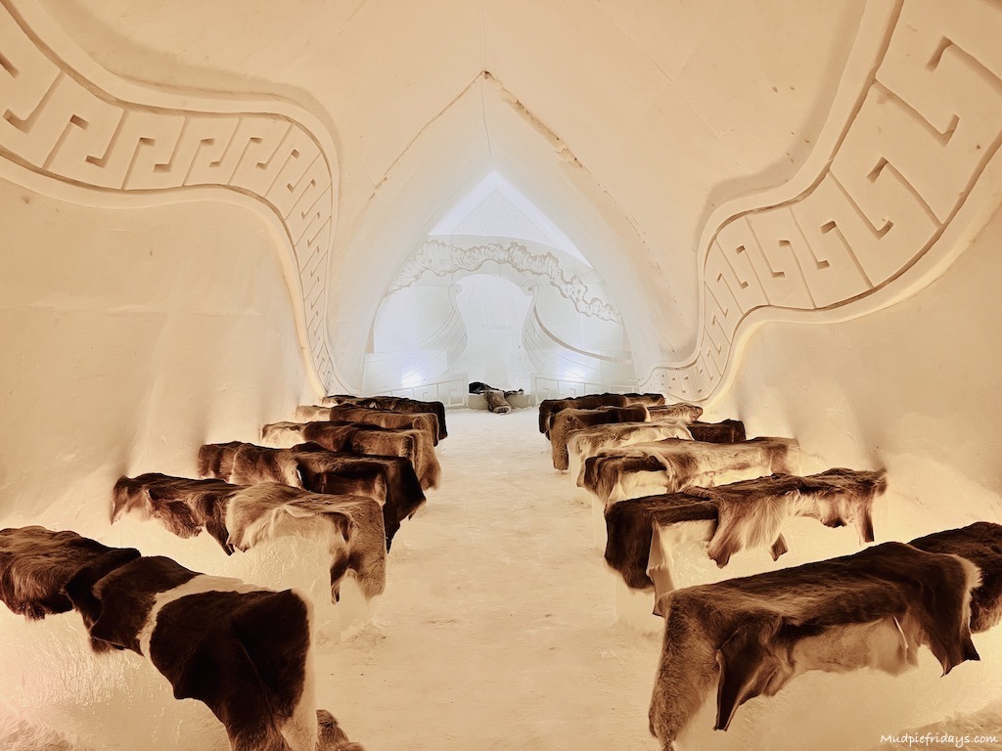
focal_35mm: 26
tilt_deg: -4.9
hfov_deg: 67.3
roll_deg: +0.7
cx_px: 501
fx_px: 753
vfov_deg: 53.1
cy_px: 376
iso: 160
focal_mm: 5.7
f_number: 1.5
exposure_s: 1/50
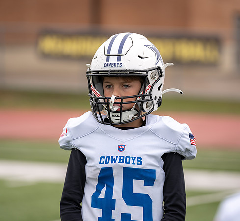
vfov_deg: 9.6
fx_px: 1318
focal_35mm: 175
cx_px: 122
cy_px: 108
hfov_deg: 10.4
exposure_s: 1/400
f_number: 2.8
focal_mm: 140
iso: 100
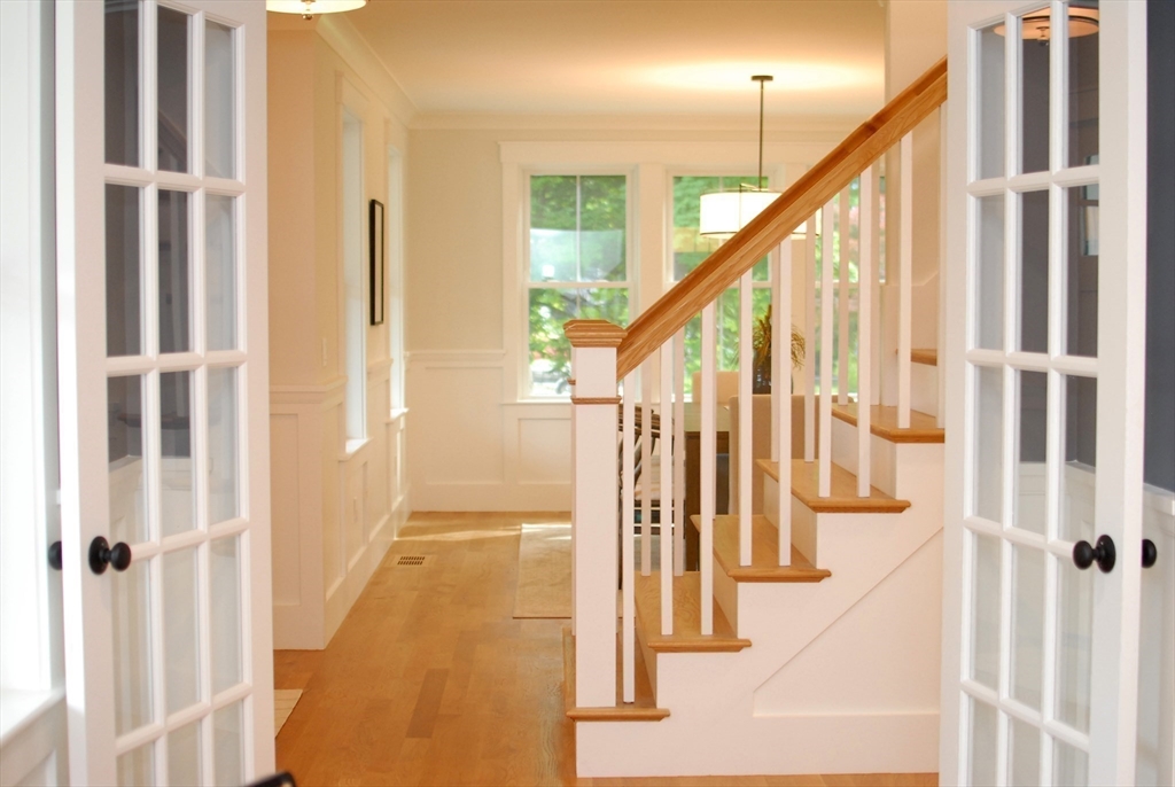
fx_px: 1716
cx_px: 588
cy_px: 394
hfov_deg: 37.8
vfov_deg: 25.8
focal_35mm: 52
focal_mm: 35
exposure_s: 1/80
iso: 400
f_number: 2.5
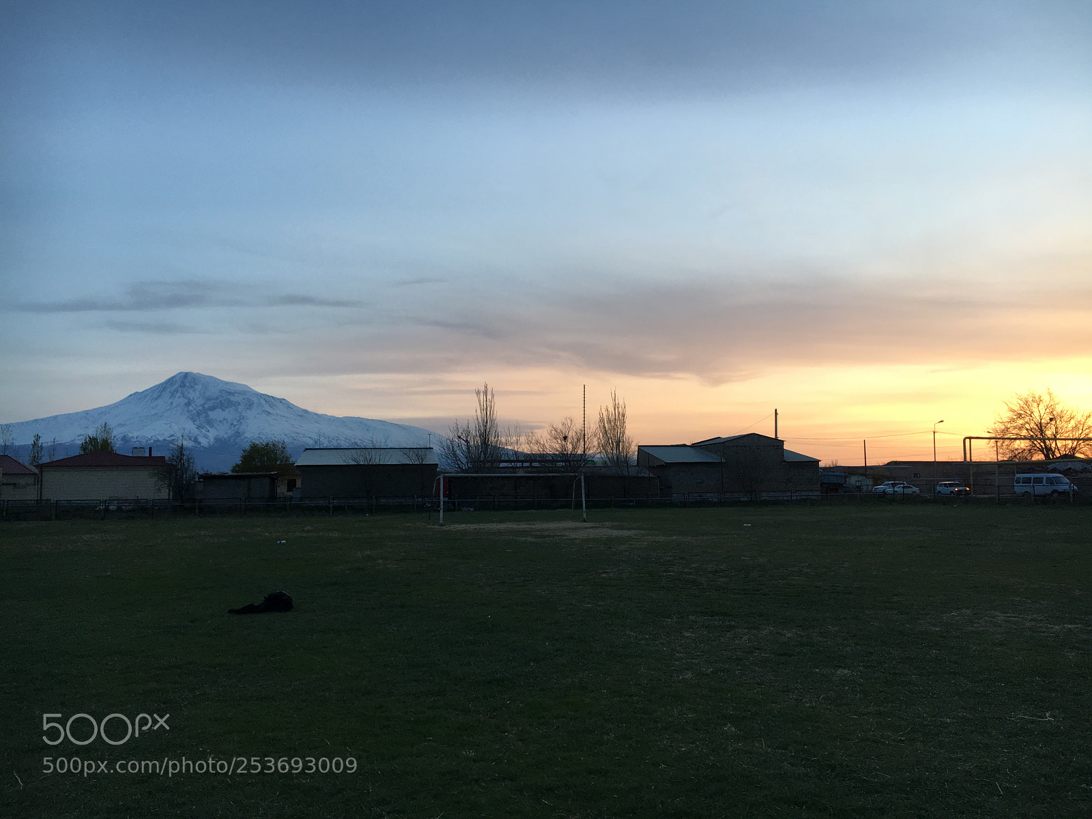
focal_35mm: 29
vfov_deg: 48.2
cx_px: 546
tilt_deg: +4.1
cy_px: 410
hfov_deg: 61.7
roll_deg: +0.6
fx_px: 915
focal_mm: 4.15
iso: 40
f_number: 2.2
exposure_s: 1/100
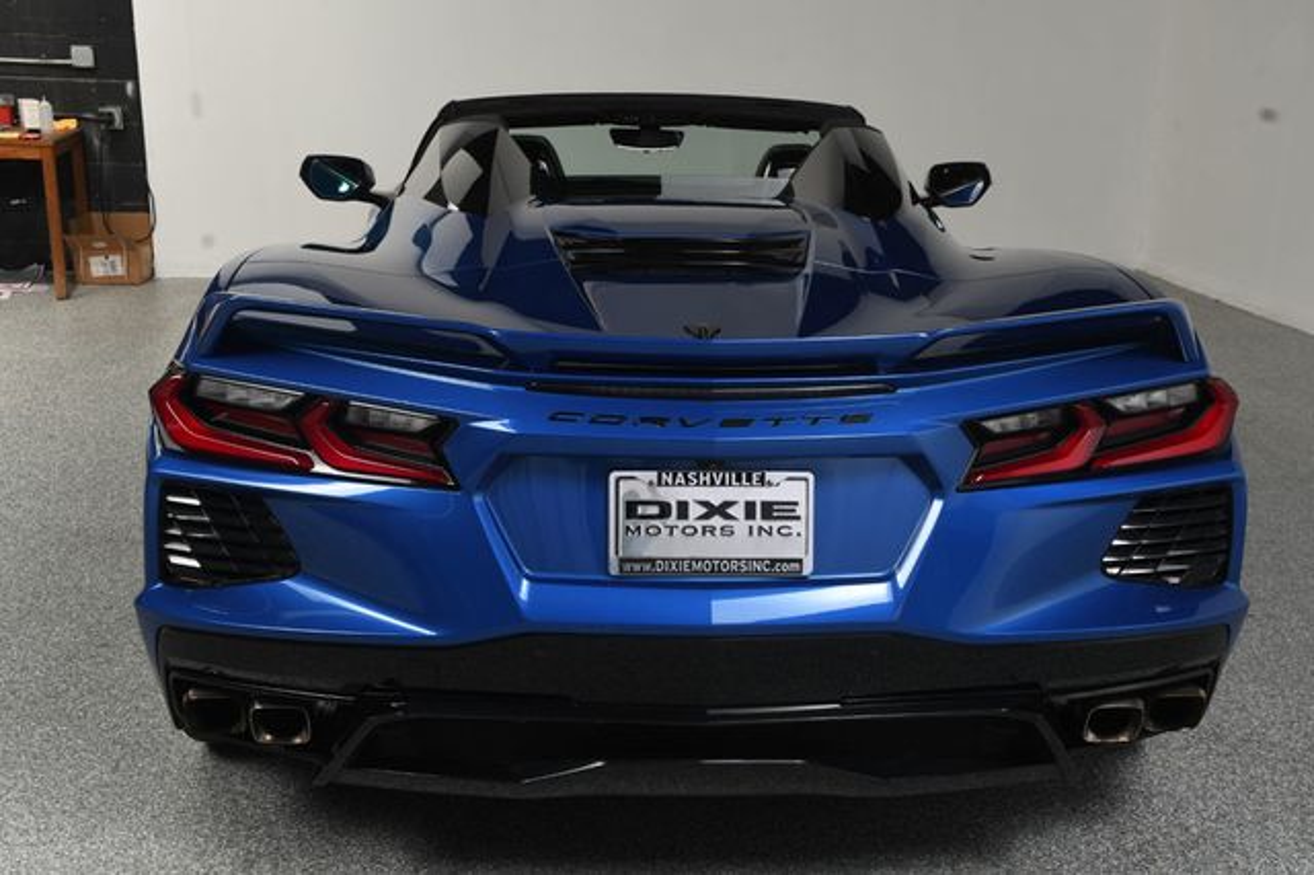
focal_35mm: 45
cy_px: 438
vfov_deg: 29.8
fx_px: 1642
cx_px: 657
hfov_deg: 43.6
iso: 100
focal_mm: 30
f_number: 11
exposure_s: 1/160
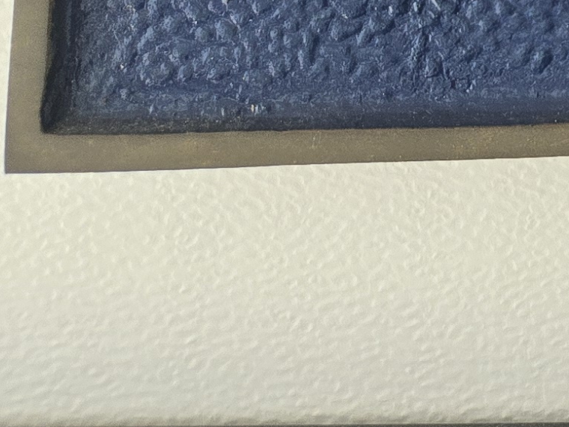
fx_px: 1989
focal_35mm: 121
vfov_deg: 10.3
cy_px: -651
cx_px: 1315
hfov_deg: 12.9
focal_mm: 5.4
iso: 80
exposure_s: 1/180
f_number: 1.8
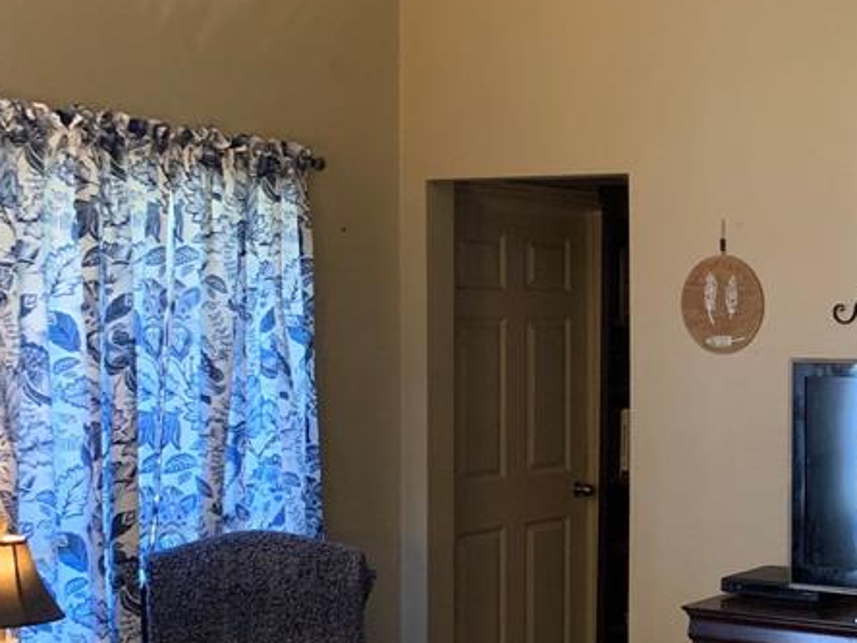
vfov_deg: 24.4
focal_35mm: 60
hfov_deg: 28.9
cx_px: 963
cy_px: 346
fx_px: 1485
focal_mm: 4.25
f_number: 1.8
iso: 500
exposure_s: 1/30
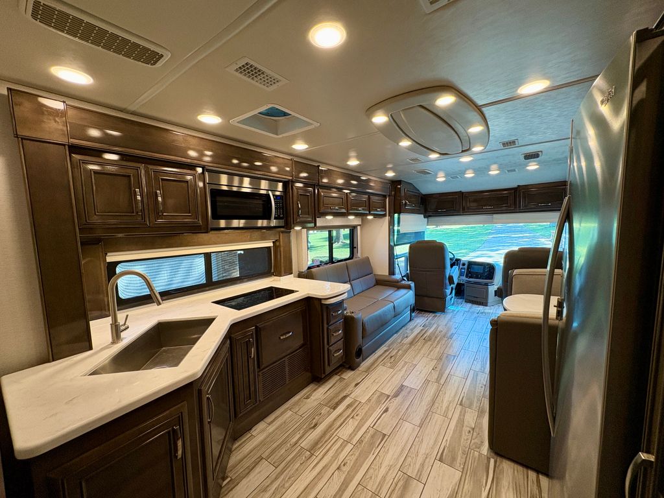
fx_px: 269
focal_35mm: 14
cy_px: 249
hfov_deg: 102.1
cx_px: 332
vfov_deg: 85.7
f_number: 2.2
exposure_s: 1/82
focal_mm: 2.2
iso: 250
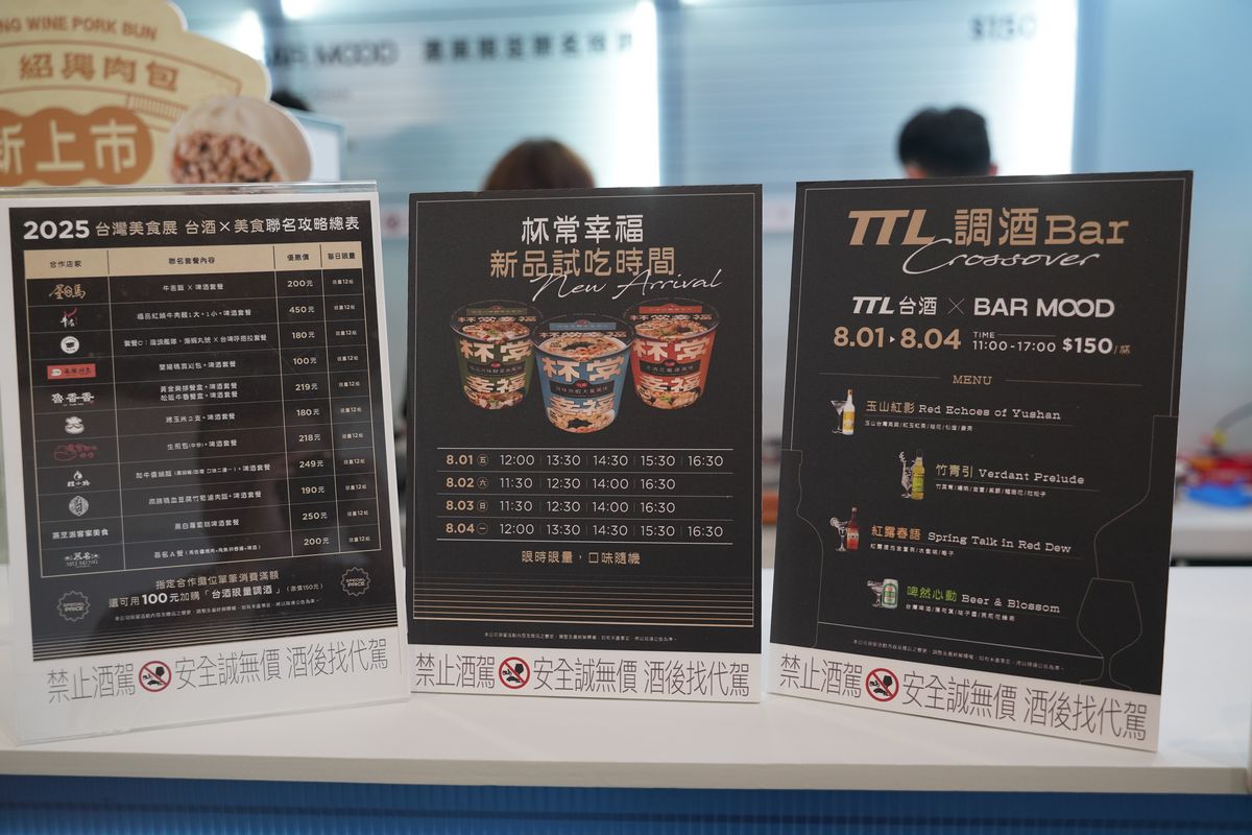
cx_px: 626
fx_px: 1217
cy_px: 418
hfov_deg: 54.4
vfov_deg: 37.9
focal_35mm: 35
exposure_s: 1/160
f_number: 3.5
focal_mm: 35
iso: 1600
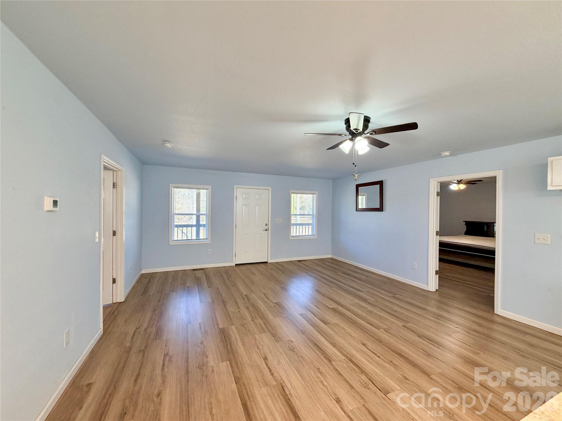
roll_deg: -0.5
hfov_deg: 102.1
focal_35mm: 14
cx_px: 281
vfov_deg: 85.7
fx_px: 227
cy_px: 210
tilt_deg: +0.0
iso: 160
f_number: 2.2
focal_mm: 2.22
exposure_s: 1/60
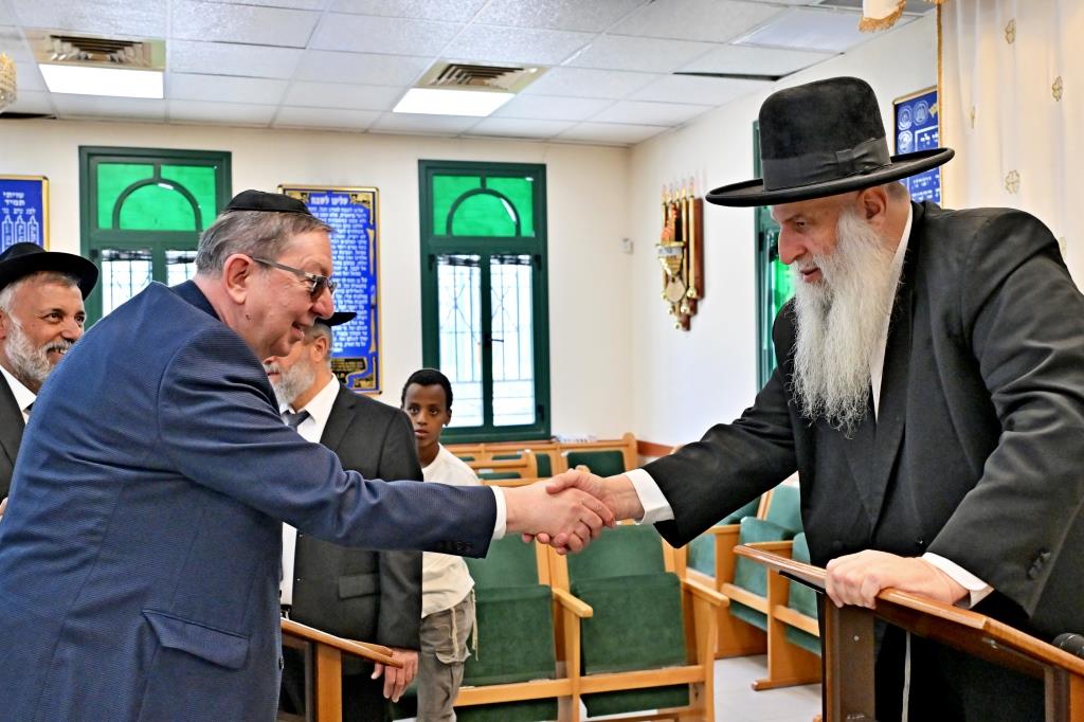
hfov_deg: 53.1
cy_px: 361
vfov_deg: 36.8
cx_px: 542
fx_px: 1084
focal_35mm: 36
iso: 1250
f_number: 4
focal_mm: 24
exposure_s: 1/250
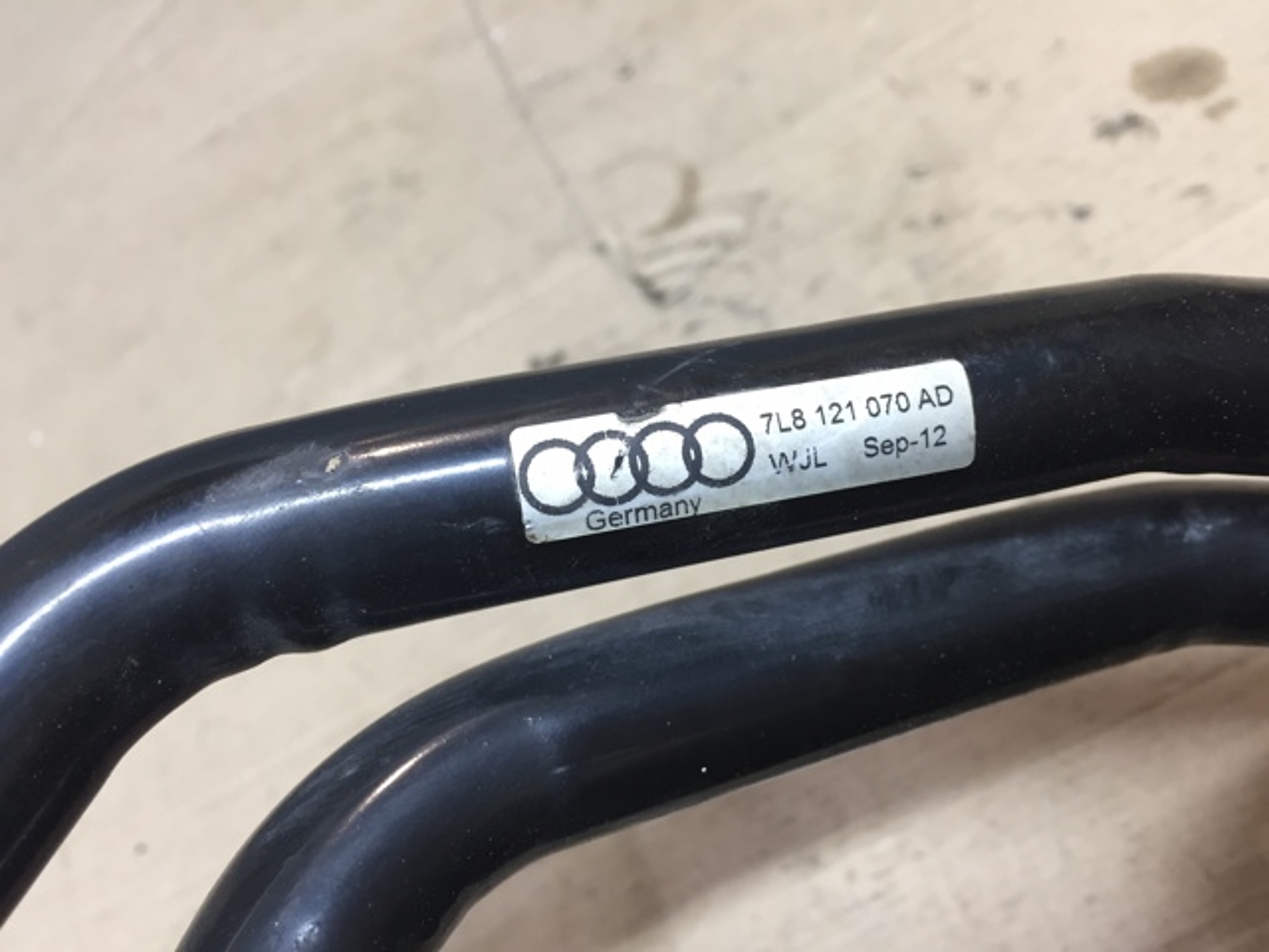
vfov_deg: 48.2
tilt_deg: -53.6
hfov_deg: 61.7
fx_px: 1063
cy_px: 476
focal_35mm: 29
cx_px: 634
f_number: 2.2
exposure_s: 1/33
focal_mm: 4.15
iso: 125
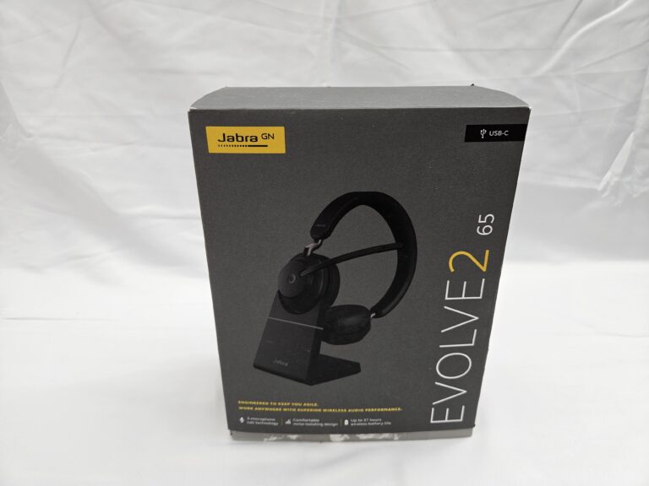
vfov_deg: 58.9
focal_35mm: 23
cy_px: 243
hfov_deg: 73.9
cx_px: 324
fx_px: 431
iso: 25
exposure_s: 1/100
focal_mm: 5.4
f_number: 1.8
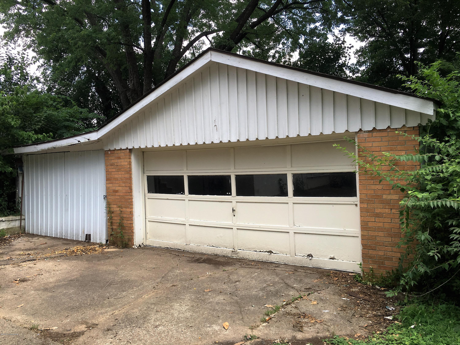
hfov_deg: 61.7
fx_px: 385
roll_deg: +2.2
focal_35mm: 29
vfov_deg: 48.2
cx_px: 230
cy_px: 172
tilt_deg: +2.2
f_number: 2.2
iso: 25
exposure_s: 1/413
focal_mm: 4.15
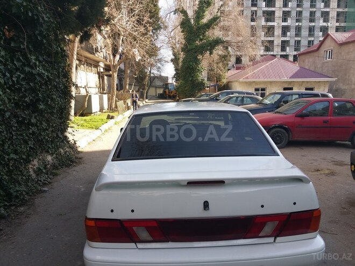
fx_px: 277
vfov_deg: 51.4
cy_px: 133
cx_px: 178
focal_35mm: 27
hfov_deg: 65.3
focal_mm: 3.7
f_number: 1.9
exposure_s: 1/313
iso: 40
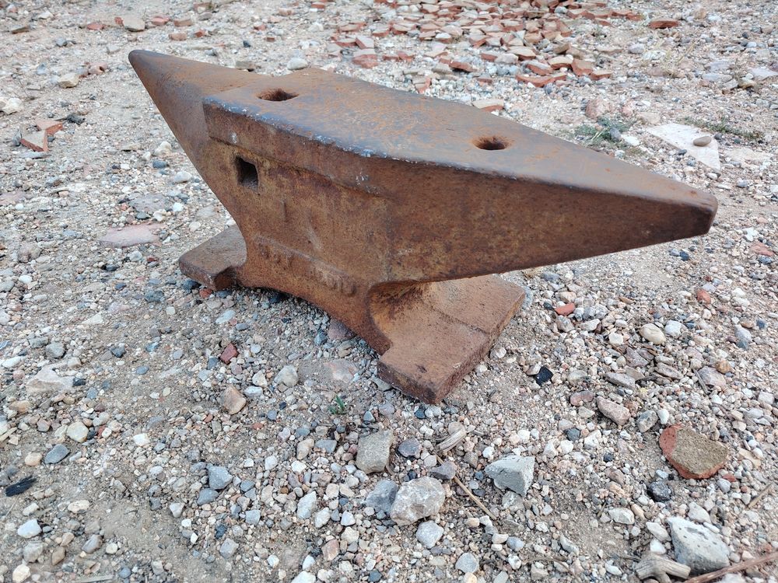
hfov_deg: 71.6
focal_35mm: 24
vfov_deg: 56.8
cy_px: 292
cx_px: 389
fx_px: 539
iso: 222
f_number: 1.75
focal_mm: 5.25
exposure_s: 1/100
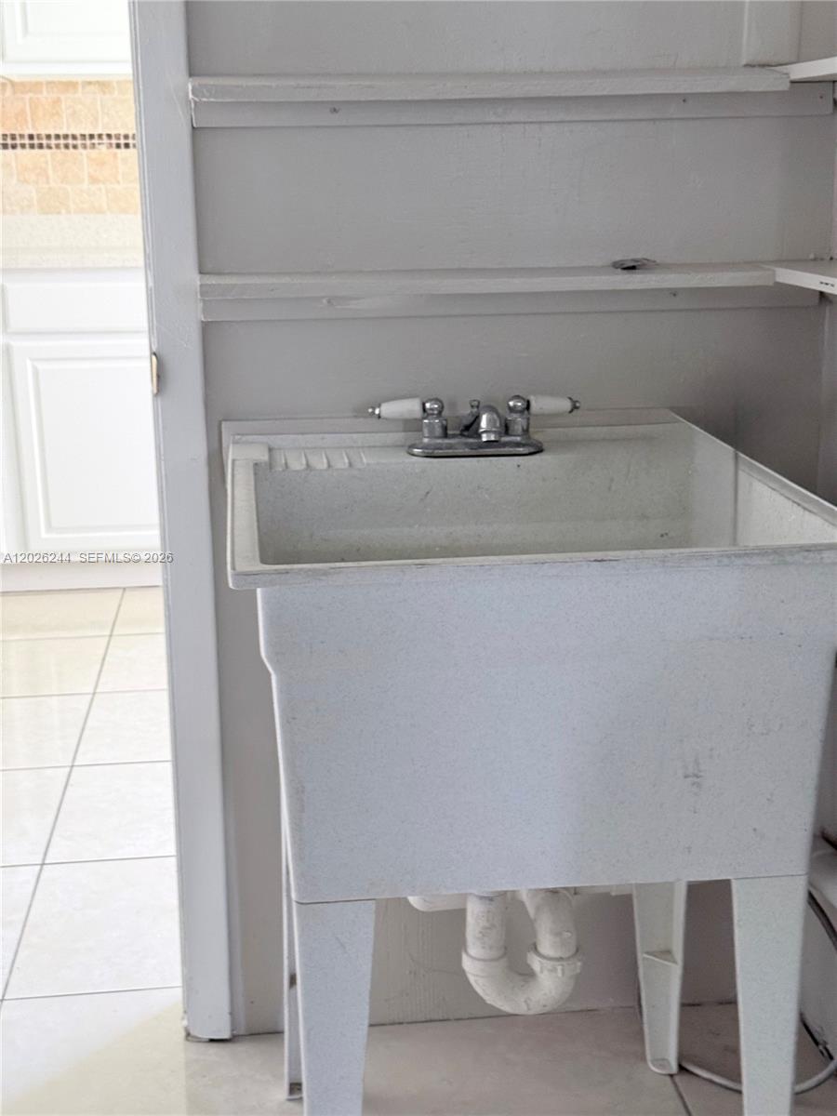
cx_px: 418
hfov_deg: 30.3
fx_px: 1547
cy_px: 558
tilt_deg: -12.9
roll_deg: +0.6
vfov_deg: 39.7
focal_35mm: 48
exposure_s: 1/60
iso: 250
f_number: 1.78
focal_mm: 6.76
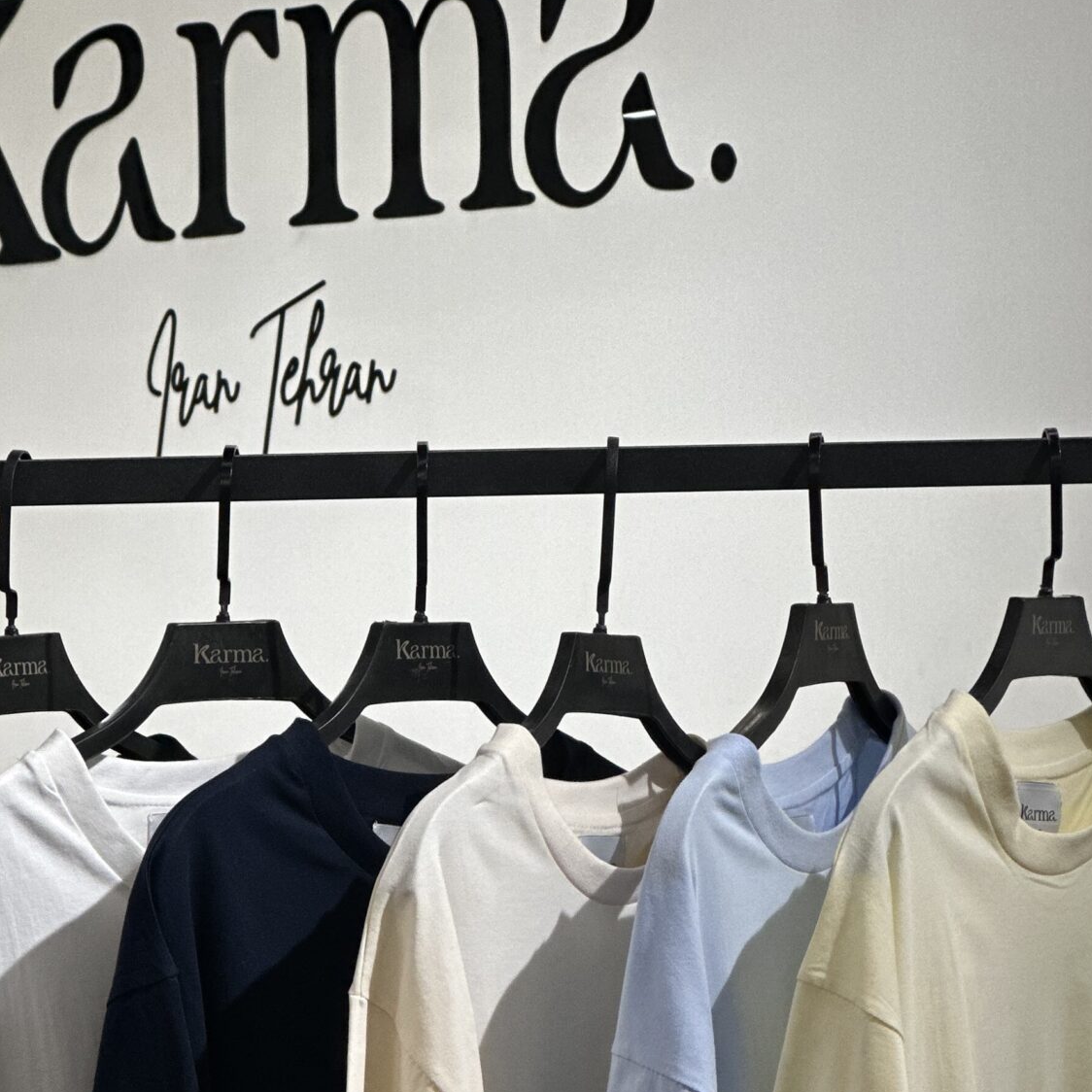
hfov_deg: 11.3
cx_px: 512
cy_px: 1012
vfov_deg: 11.2
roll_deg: +0.6
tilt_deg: -3.4
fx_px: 5532
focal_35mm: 155
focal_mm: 9
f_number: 2.8
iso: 125
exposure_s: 1/100
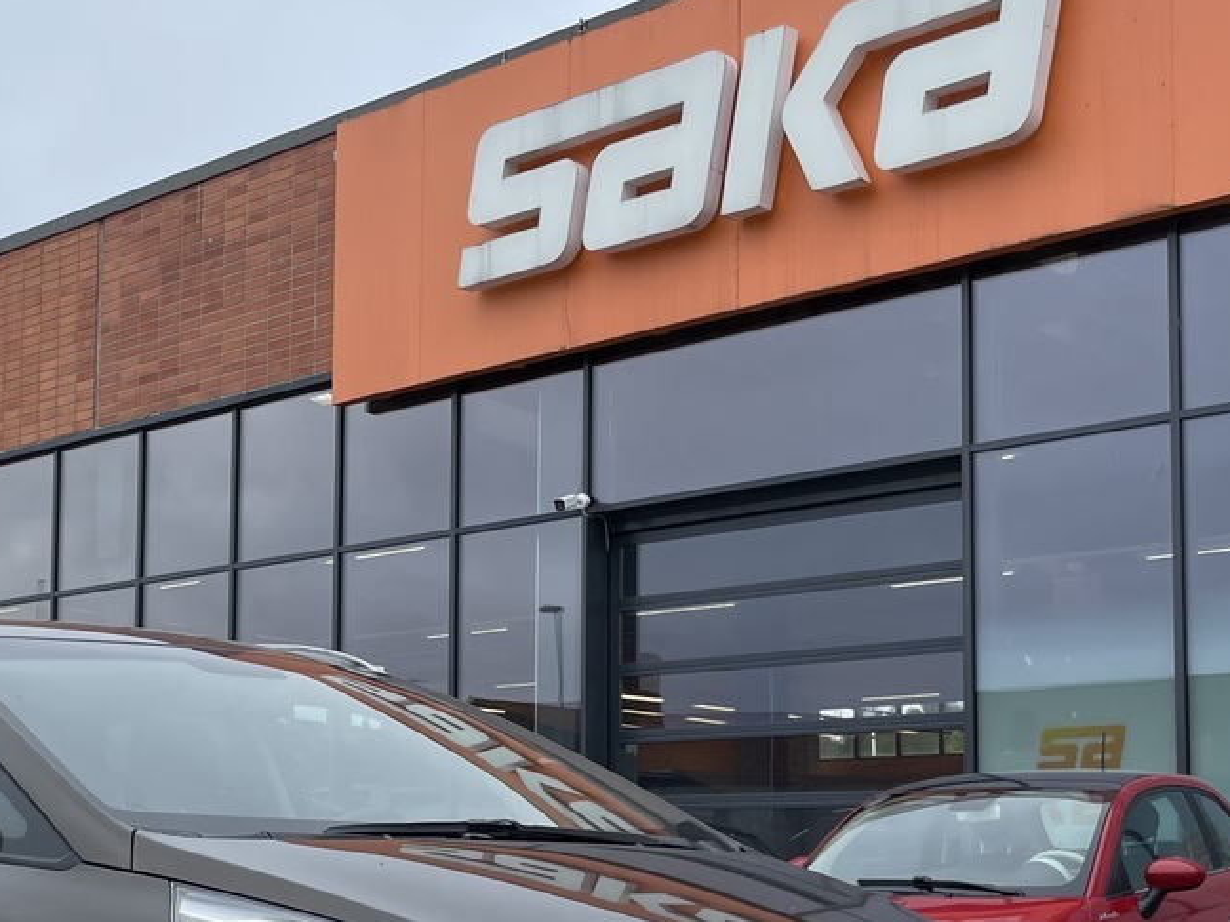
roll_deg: -1.4
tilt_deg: +5.5
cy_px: 733
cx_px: 223
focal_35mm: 58
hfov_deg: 32.2
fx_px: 2060
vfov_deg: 24.8
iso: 32
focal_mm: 4.2
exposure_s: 1/1825
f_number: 1.6
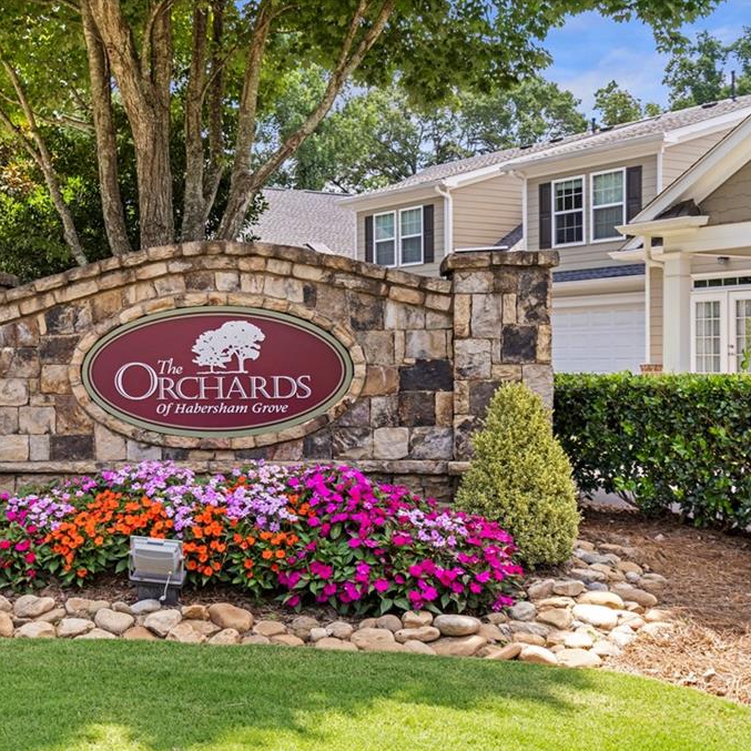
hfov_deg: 36.9
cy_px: 376
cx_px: 210
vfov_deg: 37.6
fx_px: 1105
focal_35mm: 45
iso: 160
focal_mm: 35
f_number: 5.6
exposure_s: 1/200
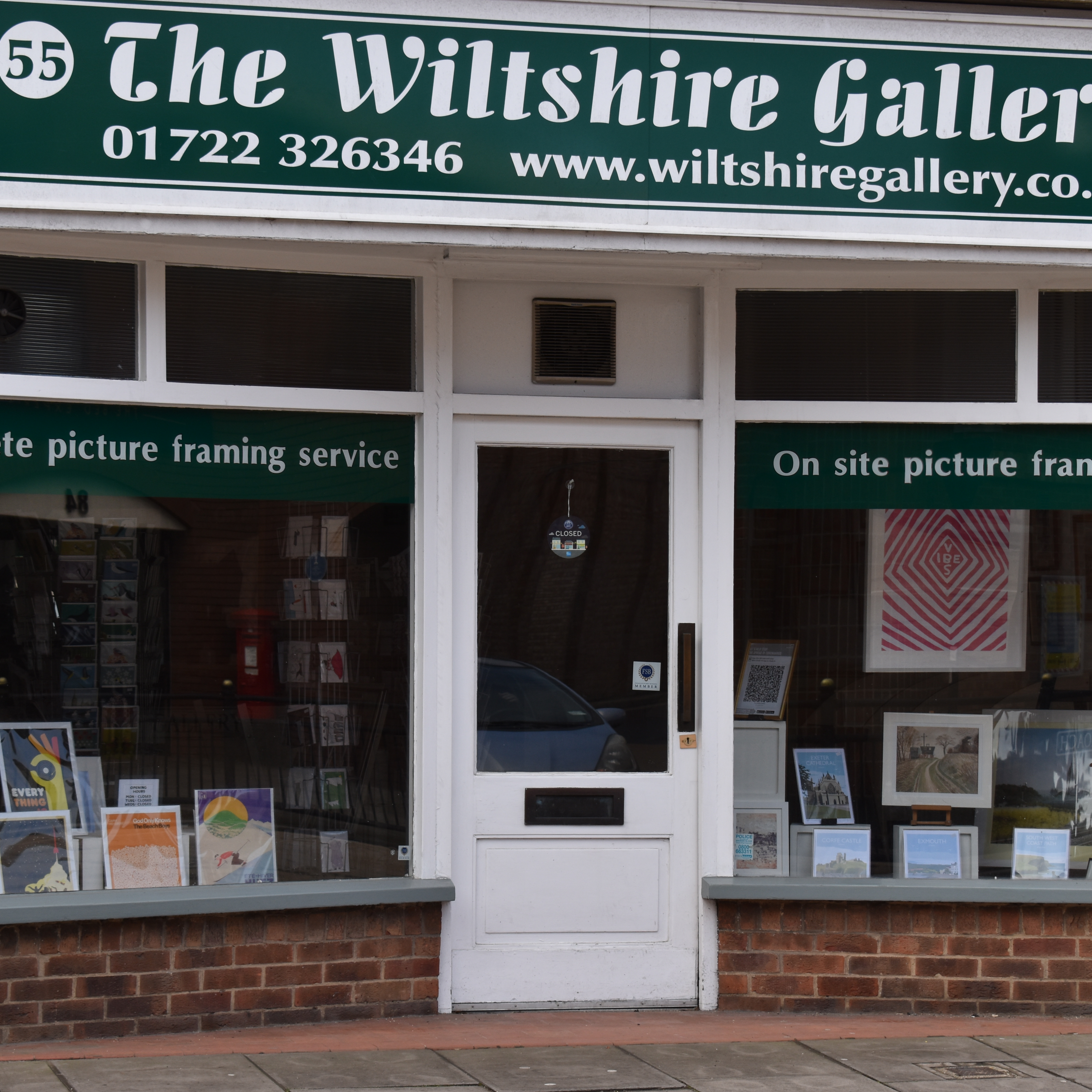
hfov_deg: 18.1
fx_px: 3426
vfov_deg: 18.1
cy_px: 547
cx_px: 554
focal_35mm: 96
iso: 200
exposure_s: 1/250
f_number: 6.3
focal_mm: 50
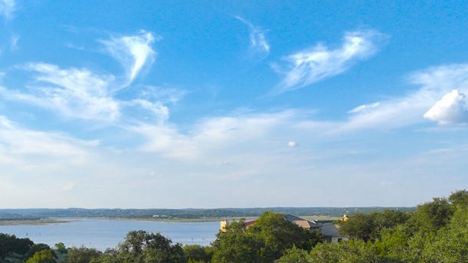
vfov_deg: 26.2
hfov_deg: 45.6
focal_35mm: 44
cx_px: 153
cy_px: 235
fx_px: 546
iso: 100
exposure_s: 1/2500
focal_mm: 12.29
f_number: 2.8
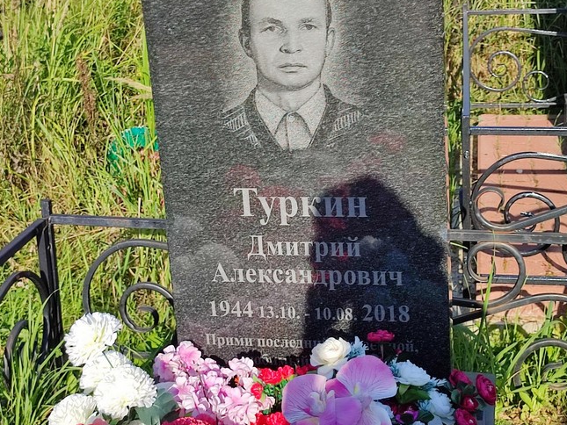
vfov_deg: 45.2
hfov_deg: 58.3
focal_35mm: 31
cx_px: 295
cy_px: 169
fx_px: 508
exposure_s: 1/743
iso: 50
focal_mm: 6.04
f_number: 1.9
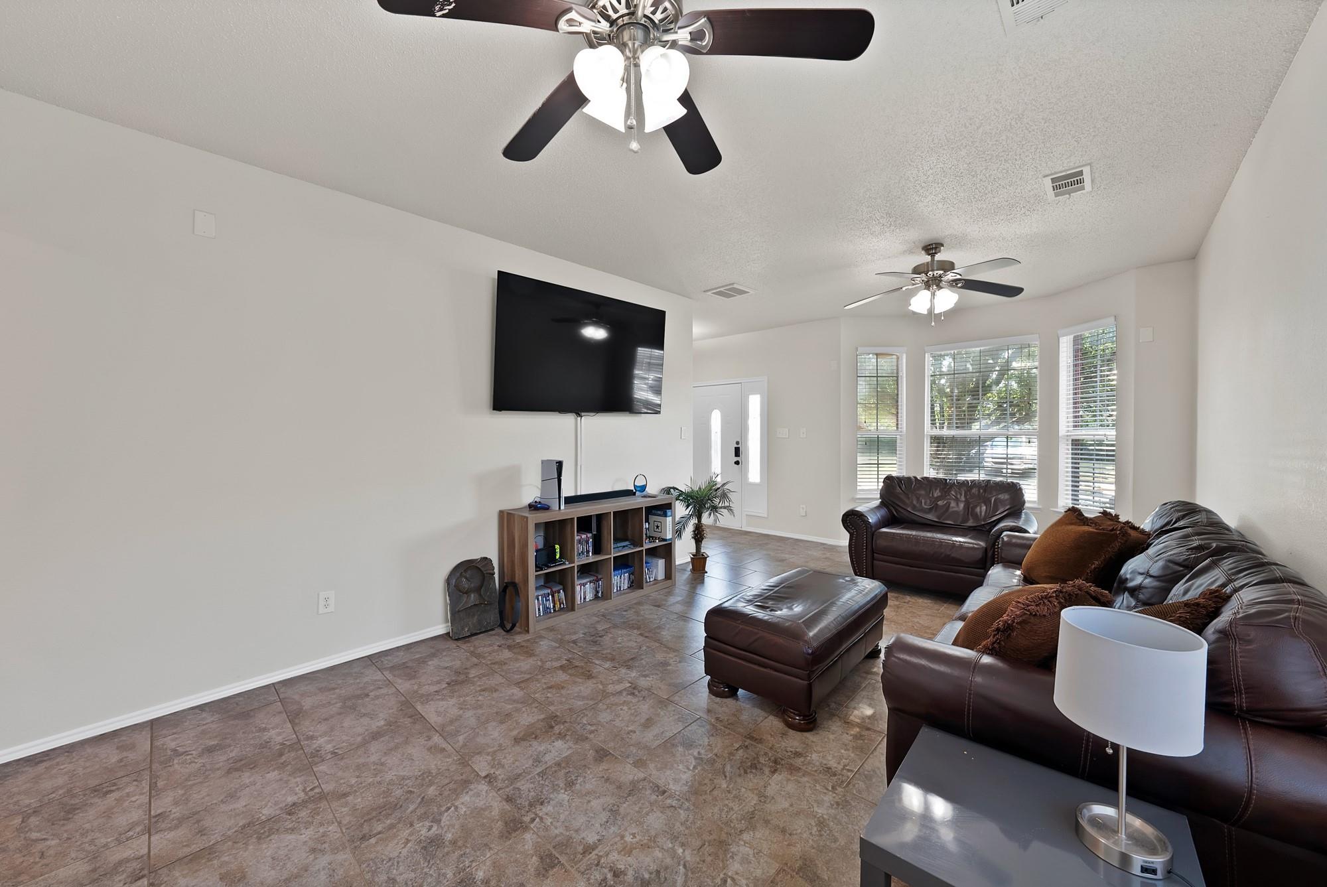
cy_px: 444
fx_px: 443
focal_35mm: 12
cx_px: 664
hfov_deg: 112.6
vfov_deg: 90.1
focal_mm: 12
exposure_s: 1/3
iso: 640
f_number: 9
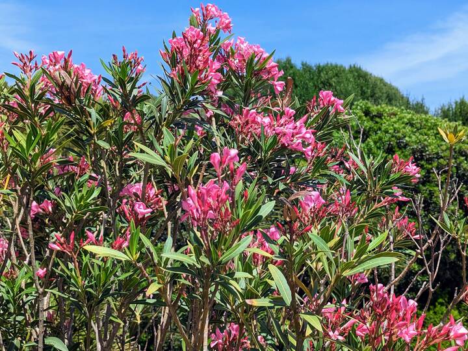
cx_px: 234
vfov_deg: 30.3
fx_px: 649
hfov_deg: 39.7
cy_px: 176
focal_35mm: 48
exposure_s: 1/1808
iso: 42
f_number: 1.9
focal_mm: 6.8
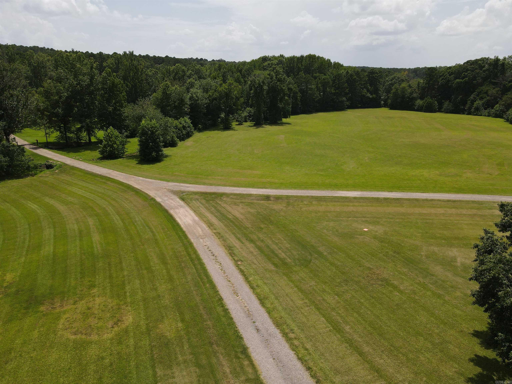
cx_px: 256
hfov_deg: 71.6
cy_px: 192
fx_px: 355
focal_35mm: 24
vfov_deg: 56.8
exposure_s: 1/1000
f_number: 2.8
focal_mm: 4.5
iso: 100
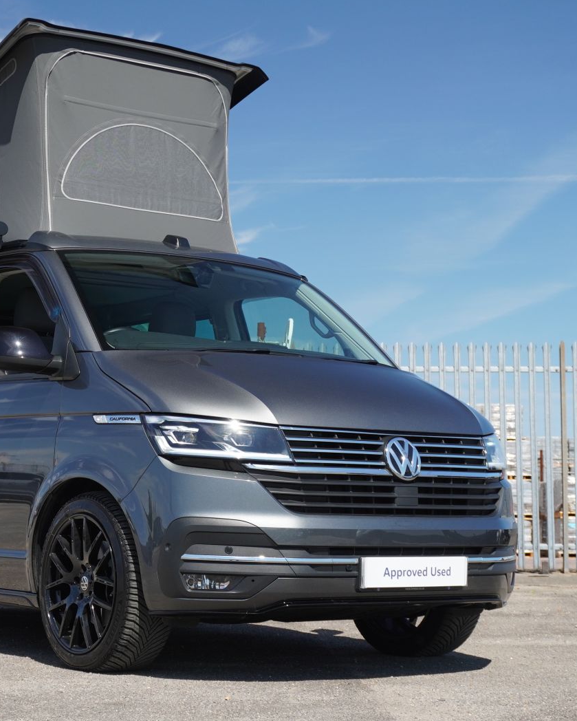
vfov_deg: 26.1
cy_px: 361
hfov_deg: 20.8
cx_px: 157
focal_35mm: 73
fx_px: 1558
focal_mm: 34
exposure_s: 1/750
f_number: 6.7
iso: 400
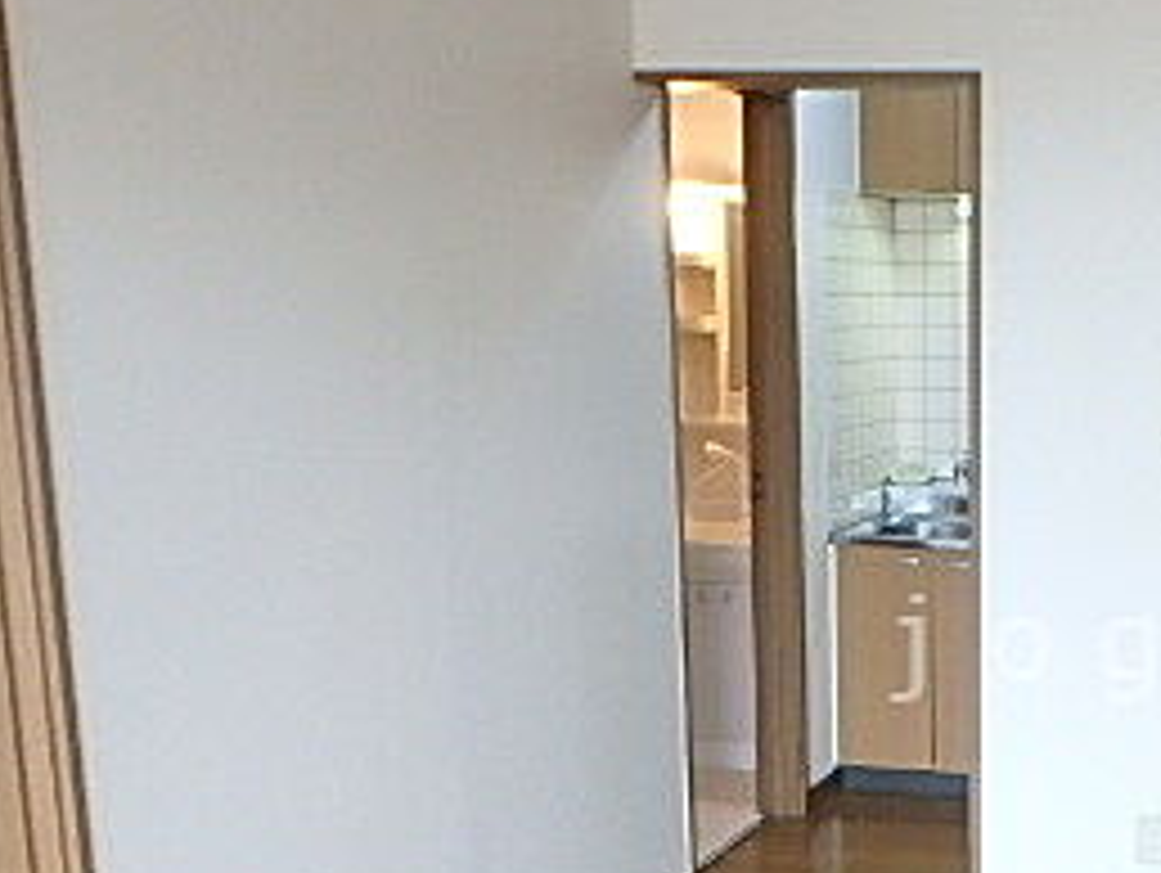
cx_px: 1197
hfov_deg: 33.3
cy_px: 648
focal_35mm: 52
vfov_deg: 27.7
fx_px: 1746
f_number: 3.5
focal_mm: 3.7
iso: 400
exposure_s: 1/30
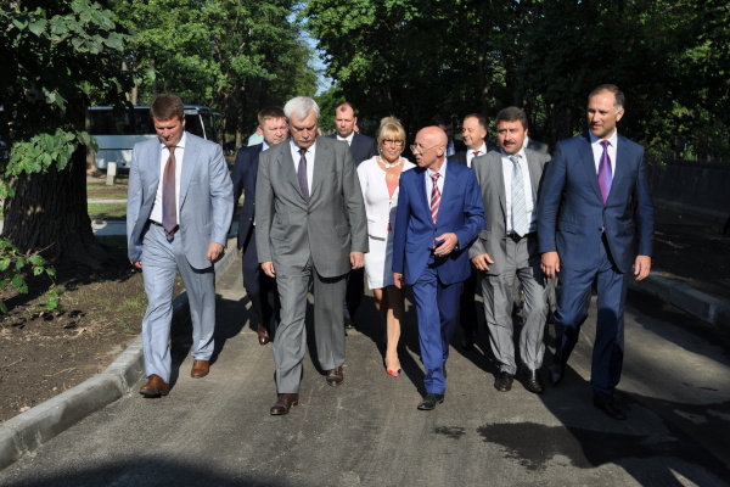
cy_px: 244
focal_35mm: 44
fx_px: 882
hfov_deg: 45.0
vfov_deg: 30.8
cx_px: 365
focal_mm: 29
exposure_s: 1/320
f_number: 9
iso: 200
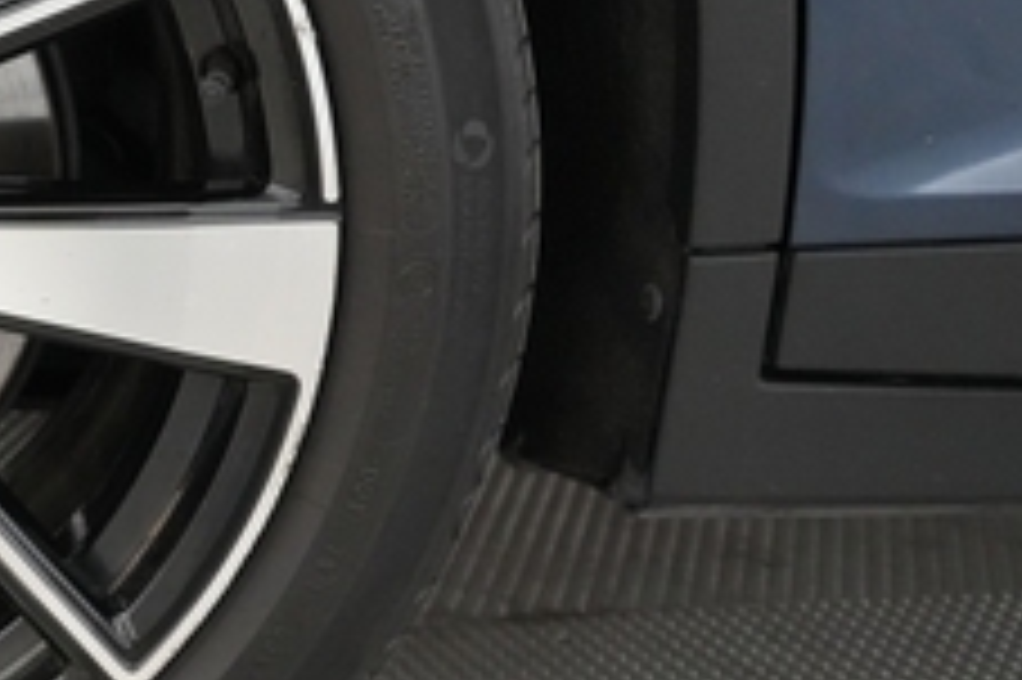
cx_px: -320
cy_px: 144
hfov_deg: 22.8
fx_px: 2241
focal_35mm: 79
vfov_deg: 17.1
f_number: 4.5
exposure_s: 1/125
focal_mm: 28
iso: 10000
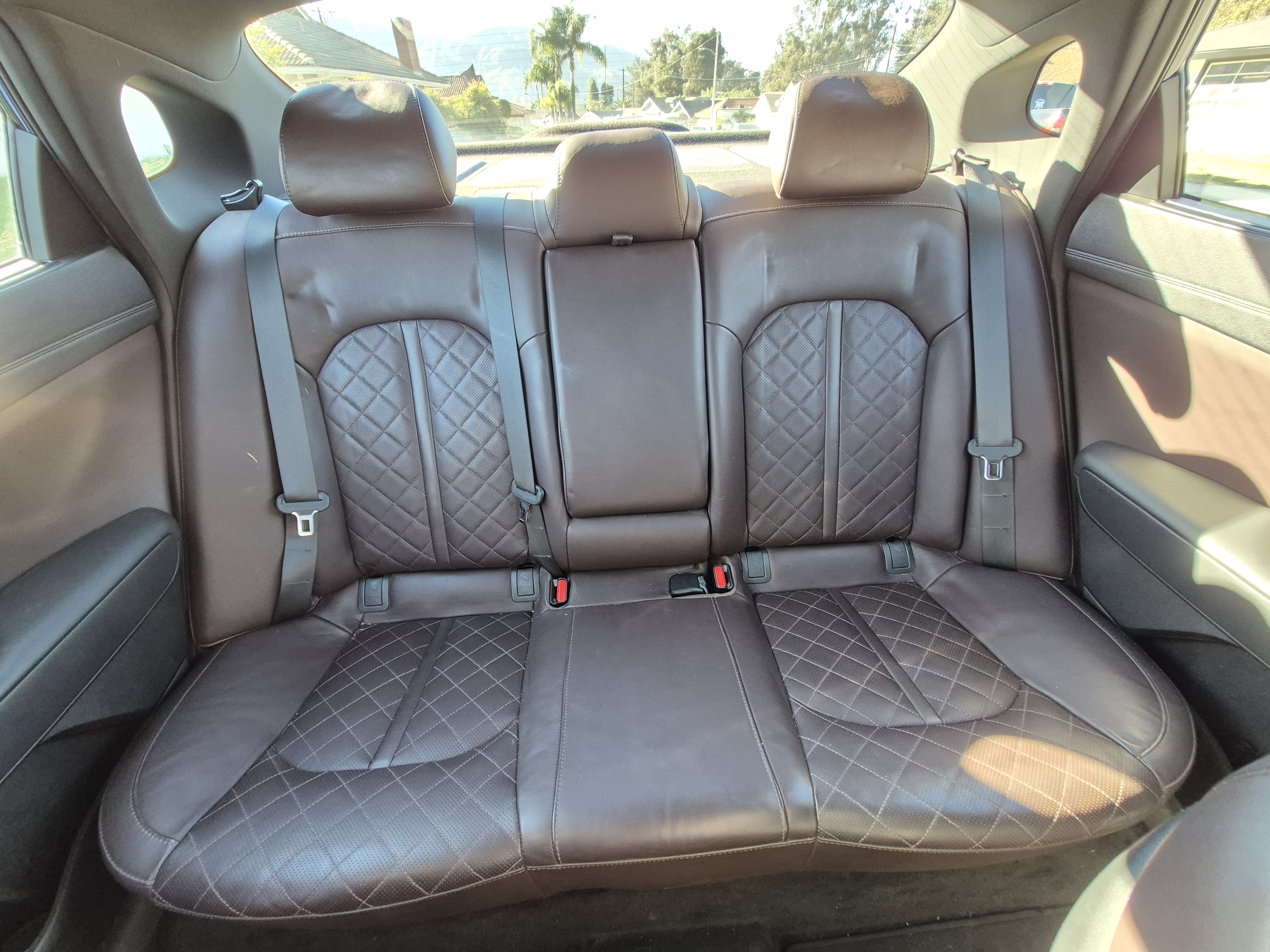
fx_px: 477
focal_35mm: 13
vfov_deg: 89.9
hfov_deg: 106.2
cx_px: 635
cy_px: 476
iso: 250
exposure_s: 1/60
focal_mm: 1.74
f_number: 2.2
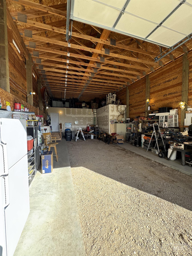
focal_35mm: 14
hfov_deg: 85.7
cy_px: 128
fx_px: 104
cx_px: 96
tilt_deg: -3.3
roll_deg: -0.4
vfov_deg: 102.1
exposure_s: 1/100
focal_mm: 2.22
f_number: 2.2
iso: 40
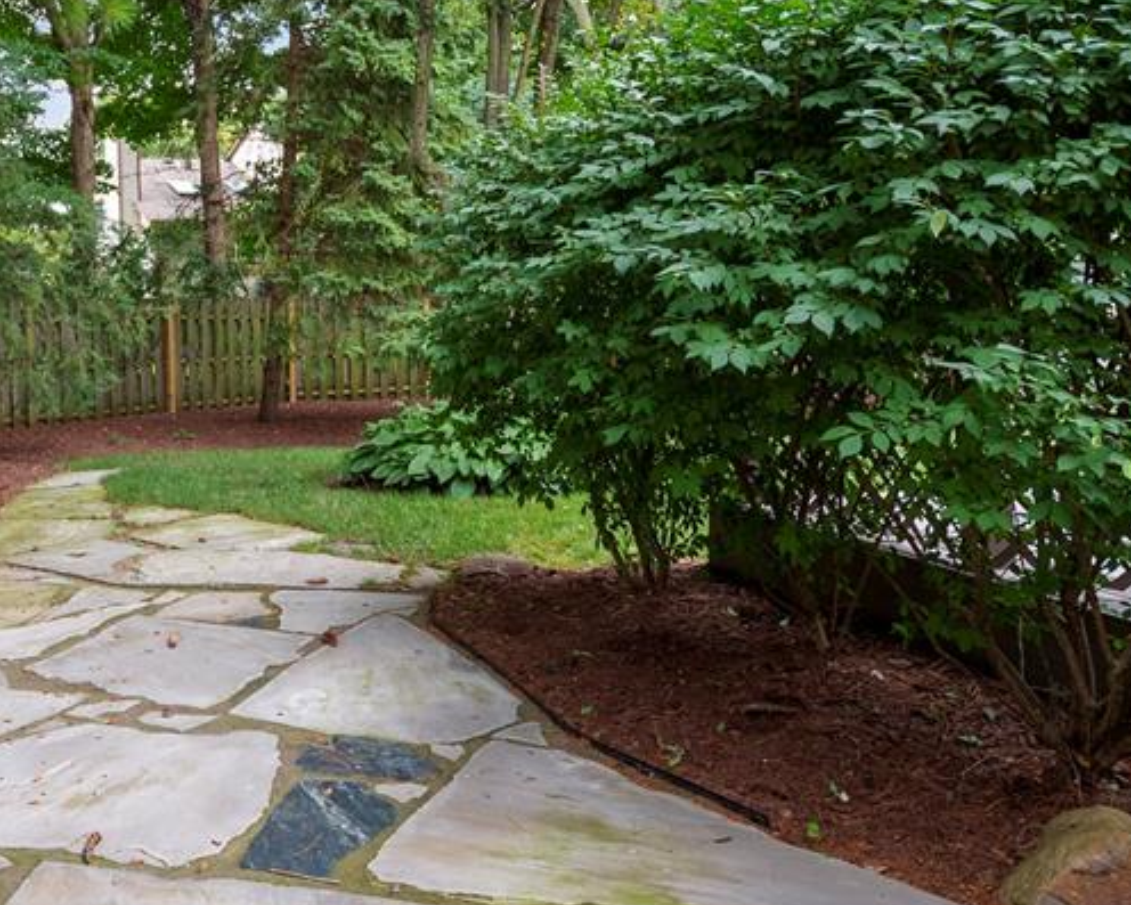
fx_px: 1038
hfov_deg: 50.5
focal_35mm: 31
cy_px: 334
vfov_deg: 46.7
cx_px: 107
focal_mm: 16
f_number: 4
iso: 100
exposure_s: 1/20
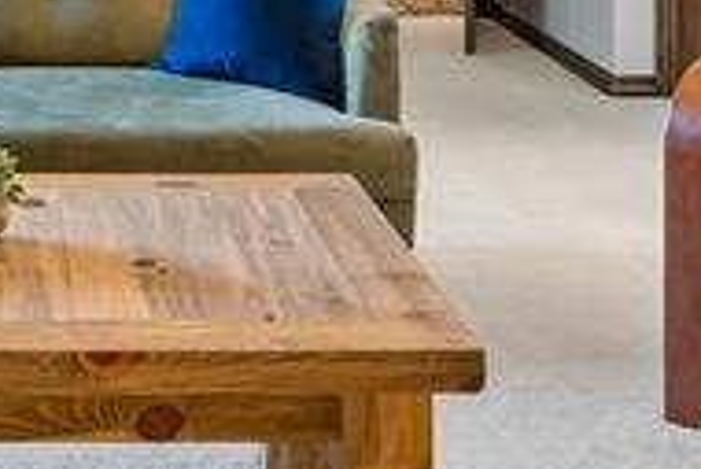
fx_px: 1890
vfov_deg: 13.2
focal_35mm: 97
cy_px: -284
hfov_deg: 20.2
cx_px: -28
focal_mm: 18
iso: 200
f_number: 8
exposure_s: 1/5
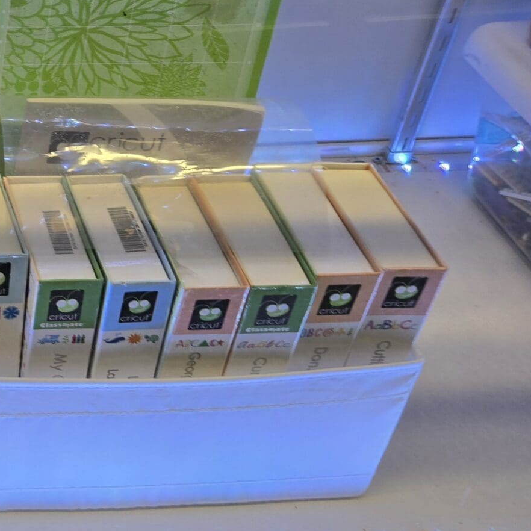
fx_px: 1024
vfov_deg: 29.0
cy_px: 210
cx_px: -182
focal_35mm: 59
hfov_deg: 24.8
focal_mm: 5.4
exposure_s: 1/51
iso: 64
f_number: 1.8
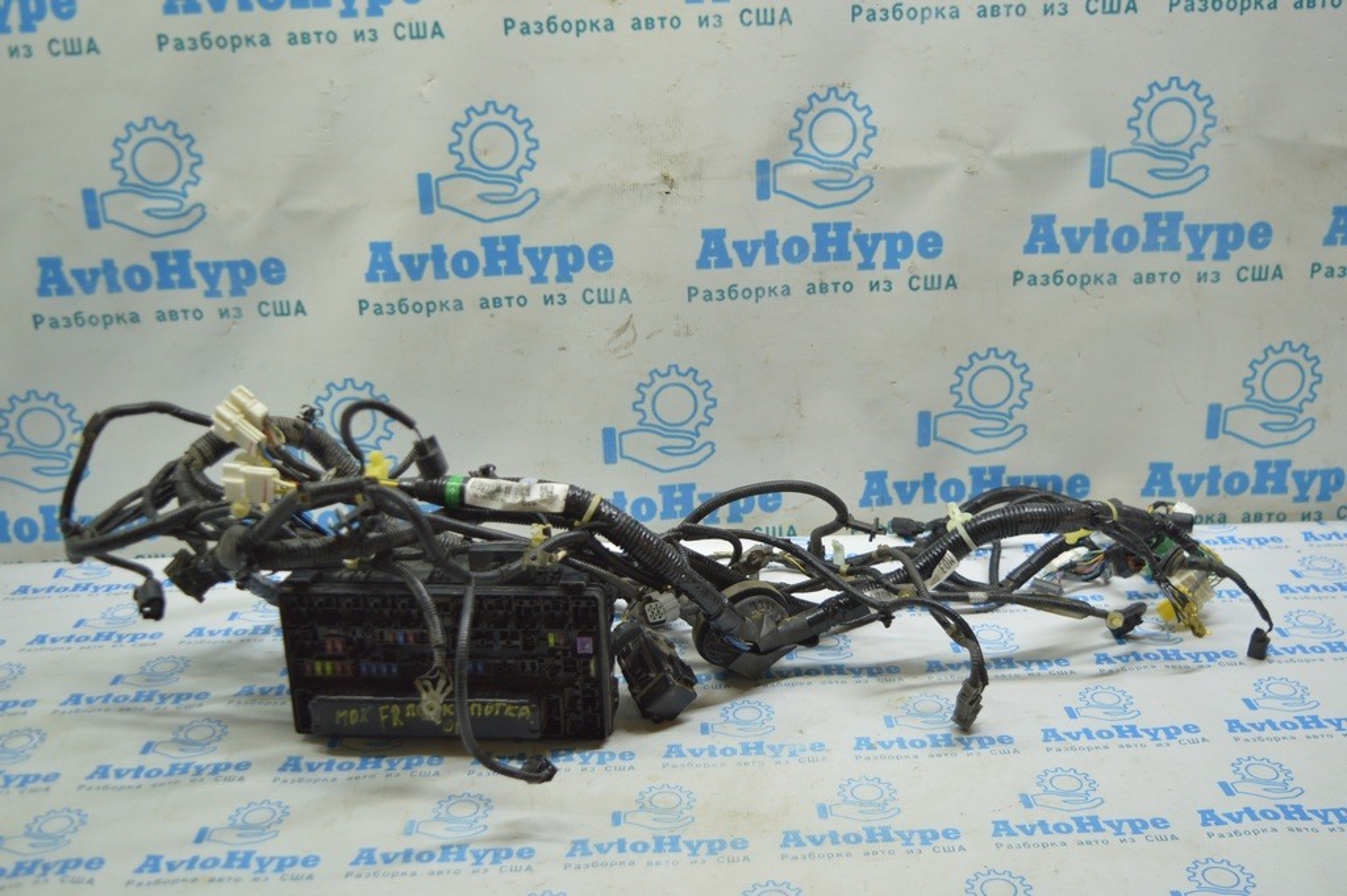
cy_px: 448
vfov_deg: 35.4
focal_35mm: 38
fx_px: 1402
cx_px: 674
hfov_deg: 51.3
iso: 400
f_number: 4
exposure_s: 1/60
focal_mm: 25
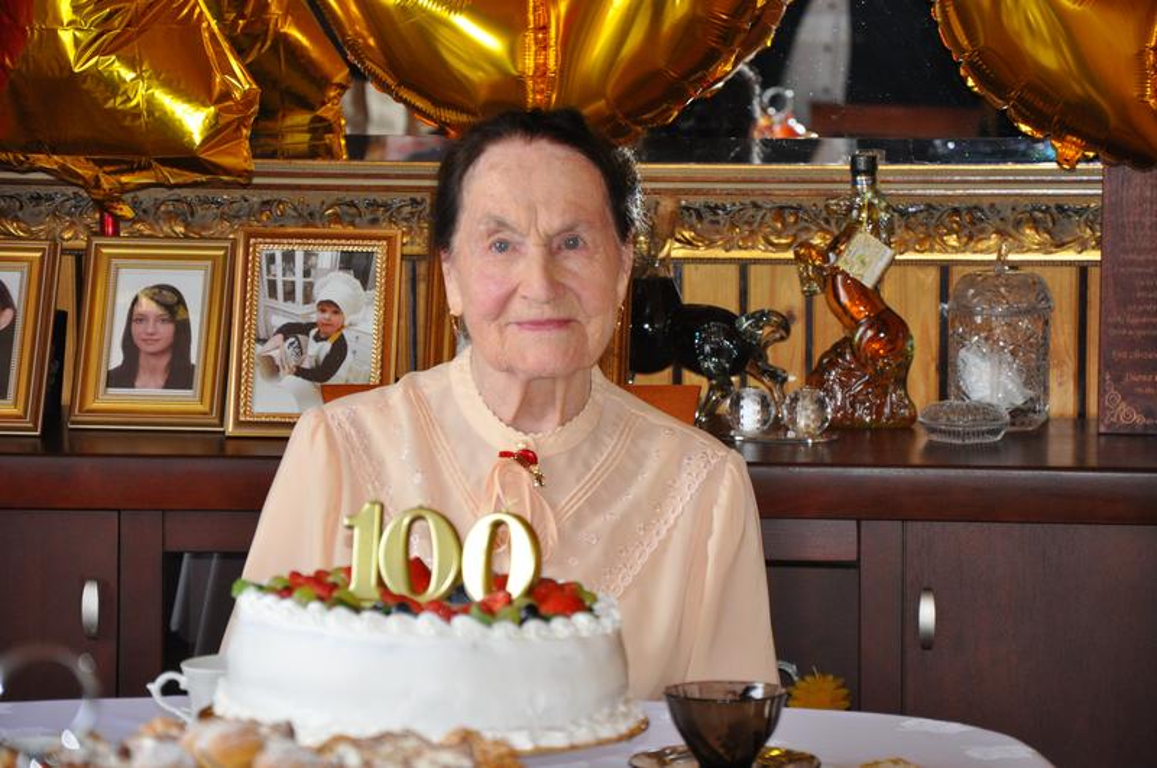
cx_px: 578
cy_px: 384
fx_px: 5055
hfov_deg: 13.1
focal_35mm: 158
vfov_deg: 8.7
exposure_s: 1/60
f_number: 5.6
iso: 800
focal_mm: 105
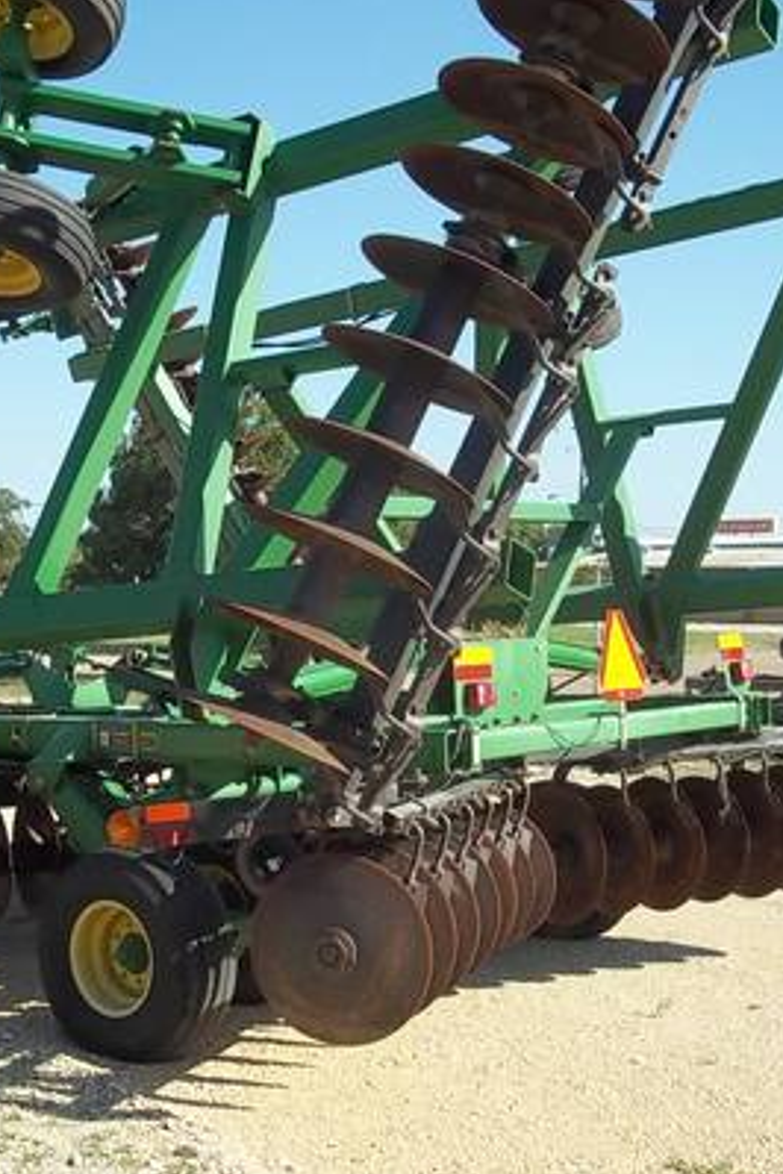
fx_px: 1664
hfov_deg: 26.2
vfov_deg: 38.9
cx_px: 197
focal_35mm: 51
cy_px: 583
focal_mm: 6.5
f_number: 8
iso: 80
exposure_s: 1/125
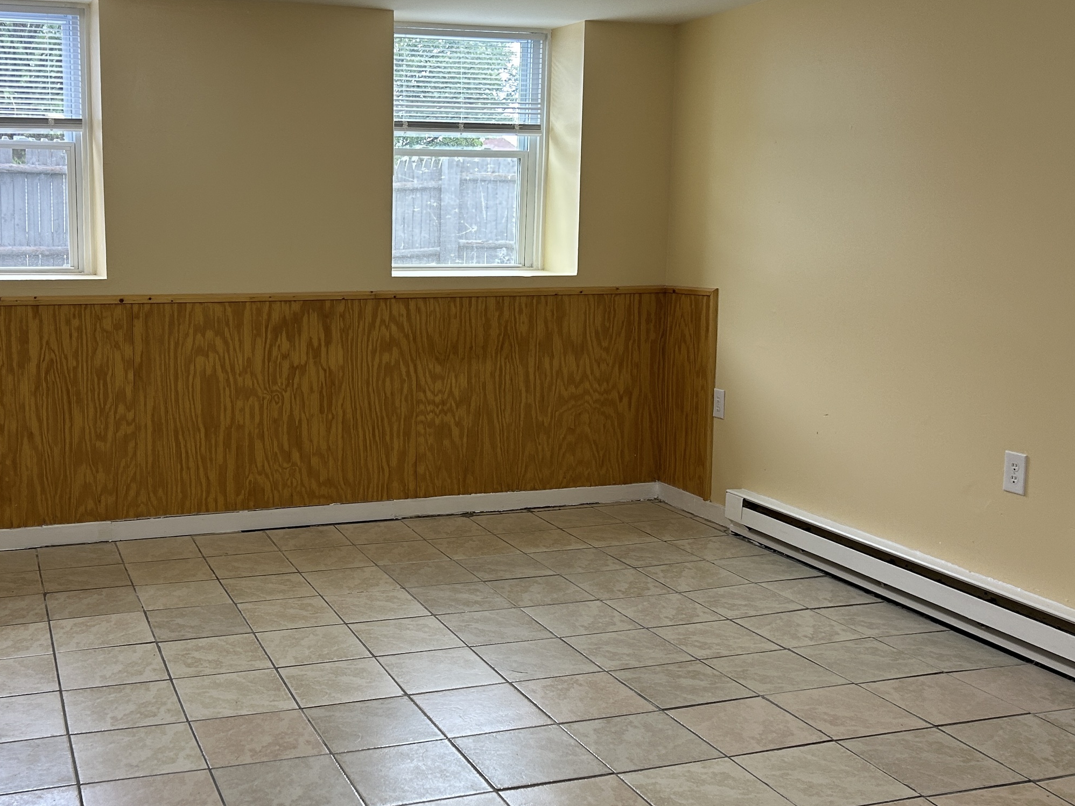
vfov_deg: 35.9
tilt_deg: -5.5
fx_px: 1242
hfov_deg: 46.1
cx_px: 363
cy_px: 372
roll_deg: -0.3
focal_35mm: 40
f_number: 1.5
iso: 100
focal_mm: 5.7
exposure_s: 1/120
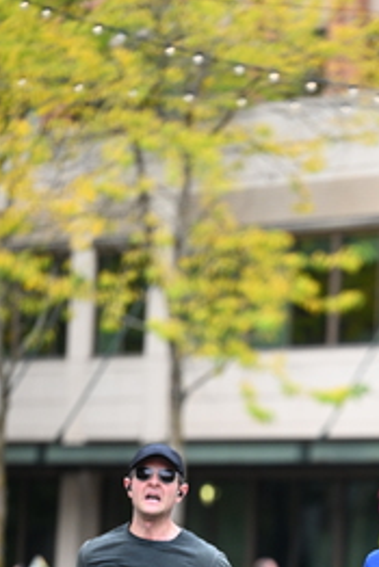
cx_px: 391
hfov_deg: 3.7
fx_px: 5803
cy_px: 567
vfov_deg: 5.6
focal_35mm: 368
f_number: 2.8
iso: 1000
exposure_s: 1/1600
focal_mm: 175
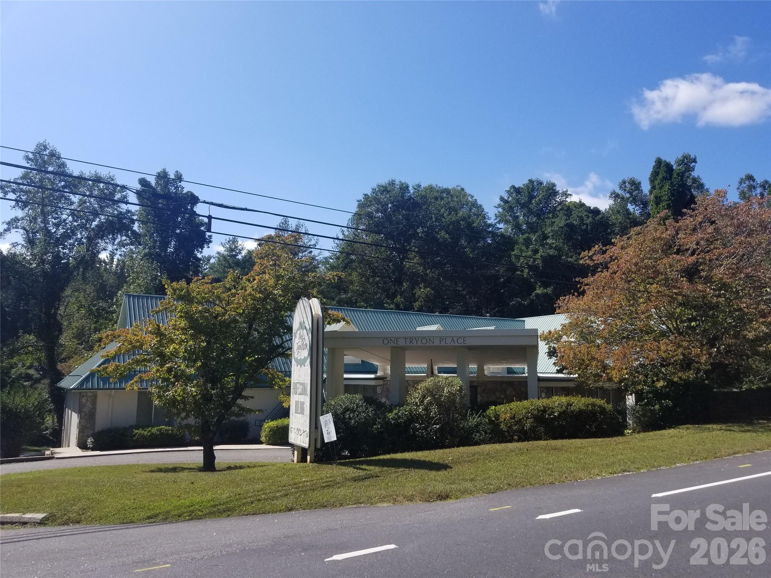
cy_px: 289
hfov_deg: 67.3
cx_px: 386
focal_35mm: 26
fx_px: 579
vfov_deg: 53.1
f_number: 1.7
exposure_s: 1/2440
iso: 50
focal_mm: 4.3
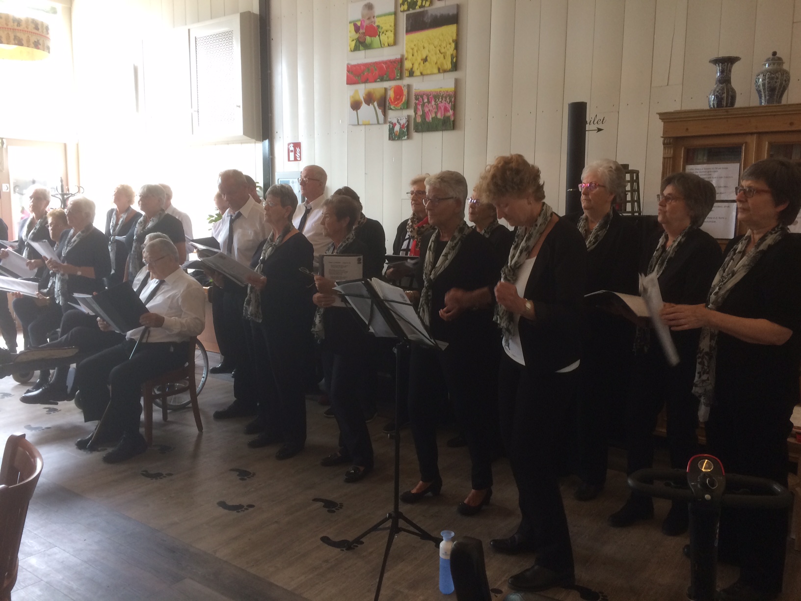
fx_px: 671
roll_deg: -0.5
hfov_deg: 61.7
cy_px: 300
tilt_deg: -7.4
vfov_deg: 48.2
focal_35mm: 29
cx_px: 400
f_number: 2.2
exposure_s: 1/33
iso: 100
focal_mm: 4.15
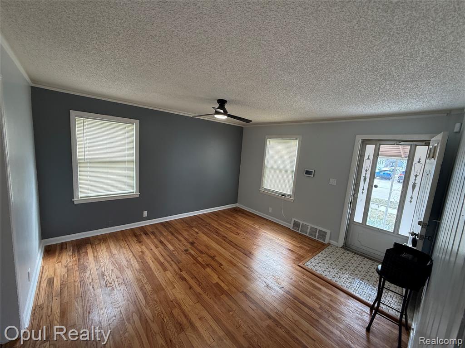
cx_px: 232
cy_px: 174
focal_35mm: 14
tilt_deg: -7.7
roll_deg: -4.2
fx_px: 188
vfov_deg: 85.7
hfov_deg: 102.1
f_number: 2.2
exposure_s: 1/99
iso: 125
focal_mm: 2.22
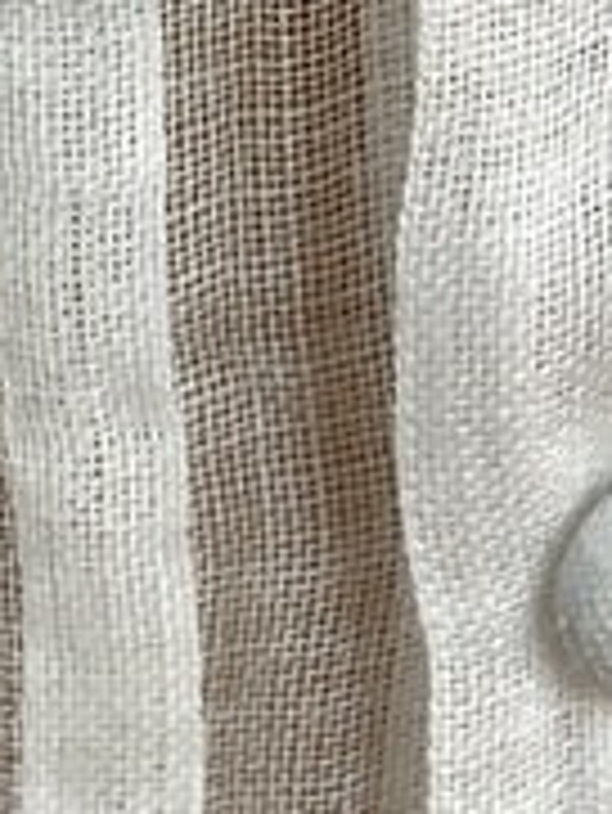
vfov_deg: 12.4
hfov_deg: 10.0
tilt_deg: -3.7
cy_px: -621
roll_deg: +1.4
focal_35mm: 147
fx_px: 3461
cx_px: 598
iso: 100
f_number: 1.6
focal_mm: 4.2
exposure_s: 1/100
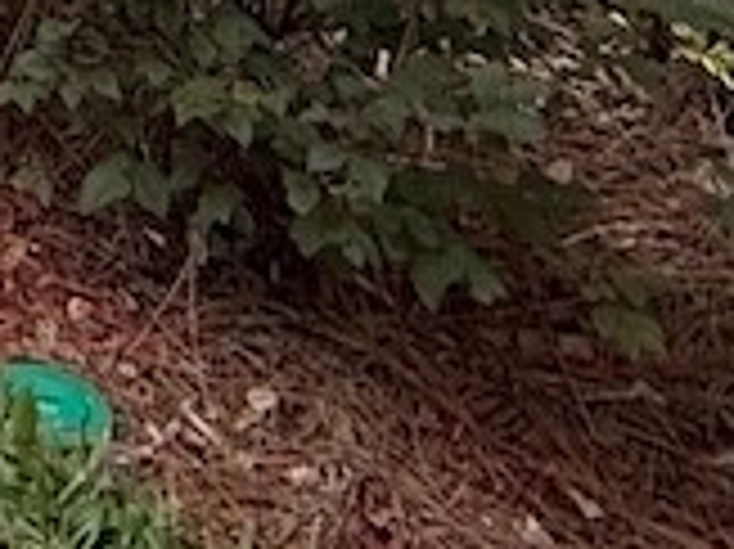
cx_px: -1045
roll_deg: +0.9
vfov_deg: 9.1
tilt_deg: +3.6
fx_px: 2331
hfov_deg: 13.2
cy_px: -1350
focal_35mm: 110
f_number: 2.2
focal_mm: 2.22
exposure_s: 1/264
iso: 64
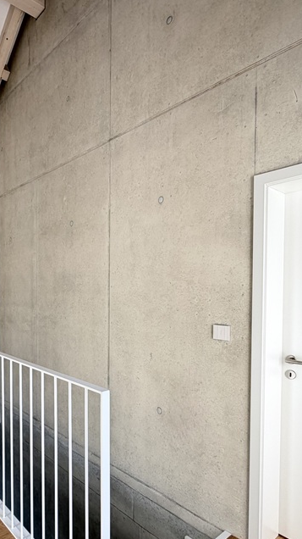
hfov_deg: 46.6
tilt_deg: -1.3
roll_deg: +0.0
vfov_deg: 76.1
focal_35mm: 24
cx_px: 92
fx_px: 342
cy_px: 298
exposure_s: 1/121
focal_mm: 2.22
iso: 64
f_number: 2.2
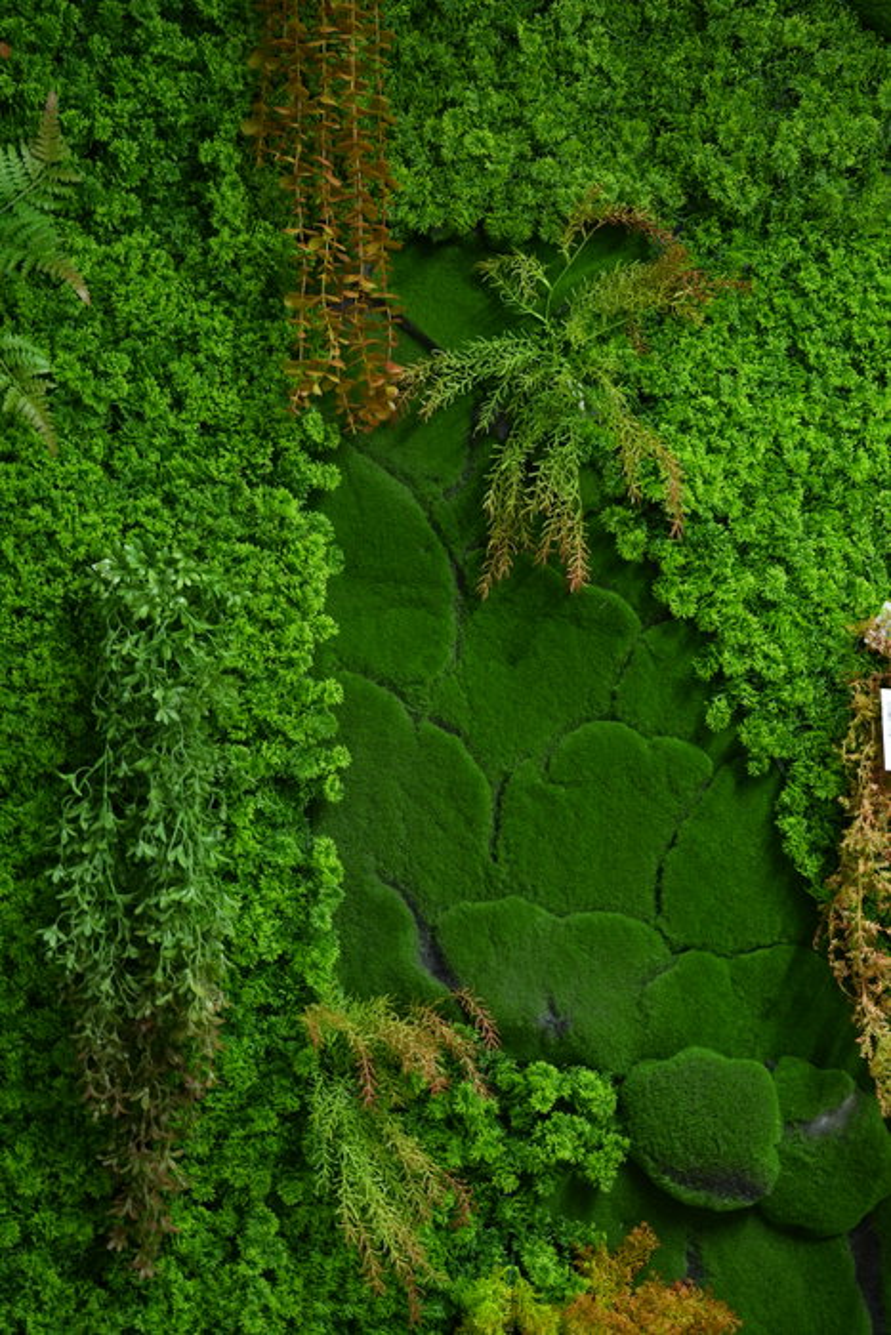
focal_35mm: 50
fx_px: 1855
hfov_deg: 27.0
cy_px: 668
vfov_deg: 39.6
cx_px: 446
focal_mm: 50
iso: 640
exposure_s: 1/50
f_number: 2.5
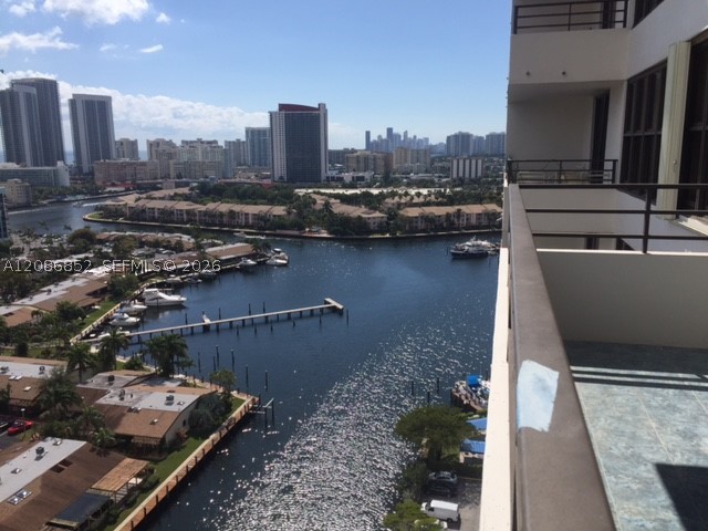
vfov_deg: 48.2
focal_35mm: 29
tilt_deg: -12.2
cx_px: 354
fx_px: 593
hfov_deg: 61.7
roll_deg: +0.6
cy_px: 266
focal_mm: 4.15
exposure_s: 1/4405
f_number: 2.2
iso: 32
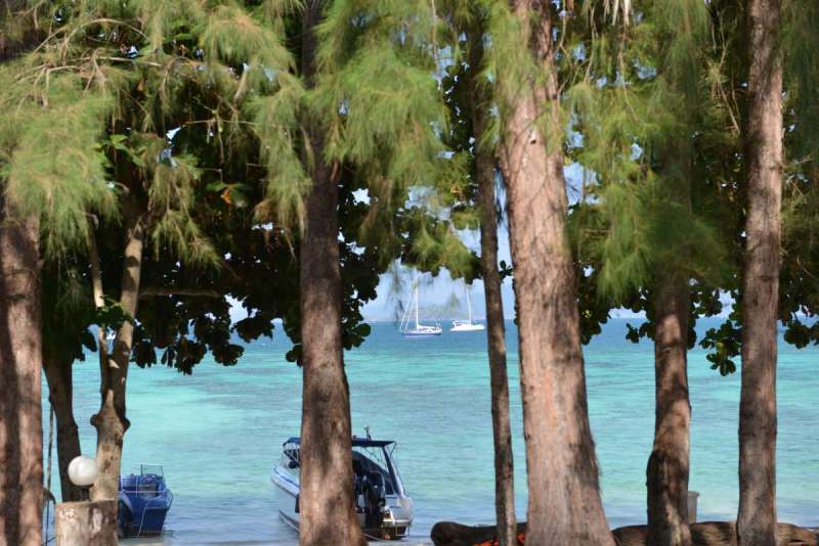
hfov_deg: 28.8
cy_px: 273
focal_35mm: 70
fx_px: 1593
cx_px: 410
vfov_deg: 19.5
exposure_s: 1/100
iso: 100
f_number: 5
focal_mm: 70
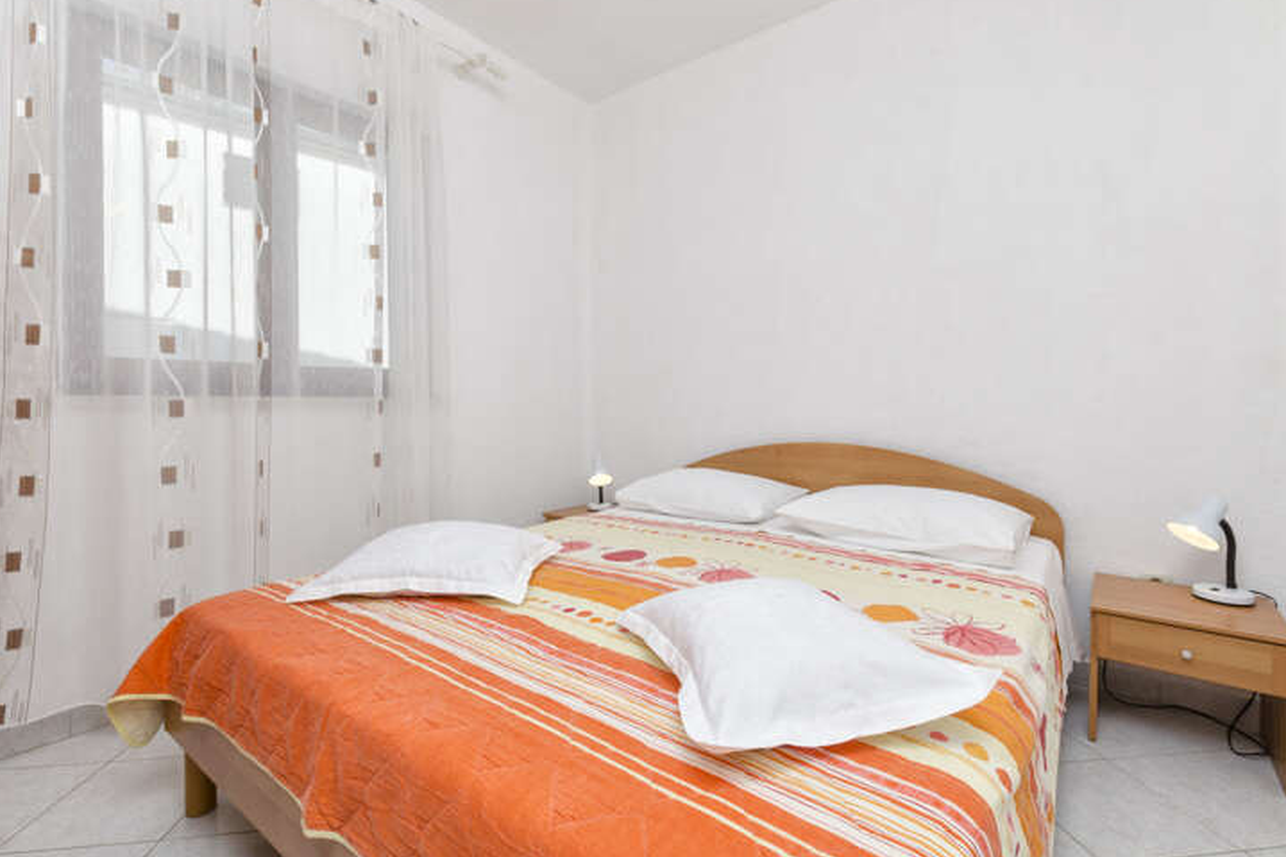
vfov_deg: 73.7
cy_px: 414
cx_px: 644
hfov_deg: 96.7
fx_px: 571
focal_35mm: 16
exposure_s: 1/160
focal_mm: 10
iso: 160
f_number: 8
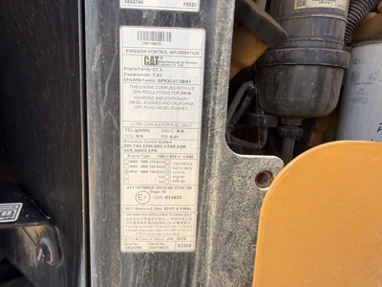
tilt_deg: -9.2
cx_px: 191
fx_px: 265
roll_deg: -3.2
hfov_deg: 71.6
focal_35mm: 24
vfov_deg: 56.8
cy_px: 144
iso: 40
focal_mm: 2.22
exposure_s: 1/278
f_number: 2.2
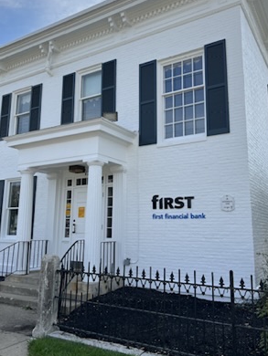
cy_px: 164
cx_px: 135
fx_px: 330
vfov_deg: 56.7
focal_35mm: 32
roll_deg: +1.0
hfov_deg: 44.2
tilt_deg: +11.7
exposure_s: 1/2915
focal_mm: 5.7
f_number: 1.5
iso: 50
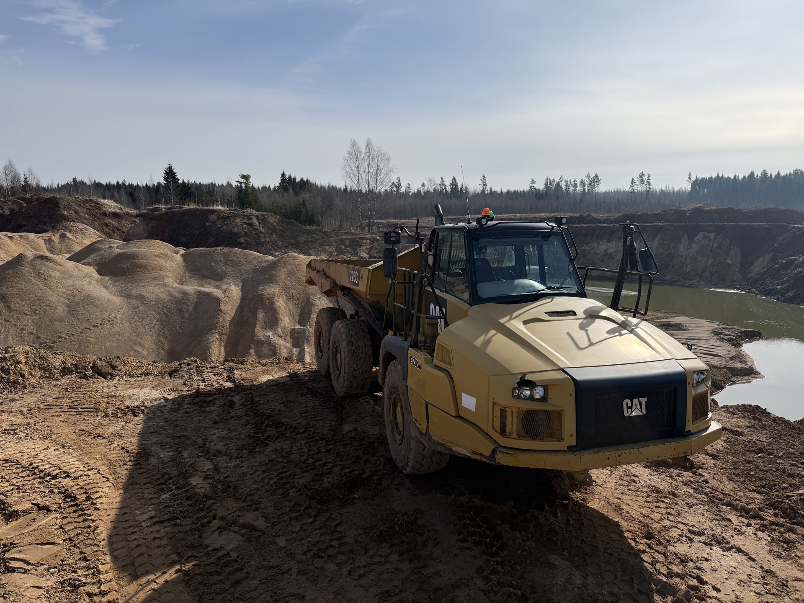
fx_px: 557
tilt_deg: -9.4
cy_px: 302
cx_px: 402
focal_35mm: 24
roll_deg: -0.6
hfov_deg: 71.6
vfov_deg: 56.8
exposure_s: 1/10309
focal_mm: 6.76
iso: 80
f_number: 1.78
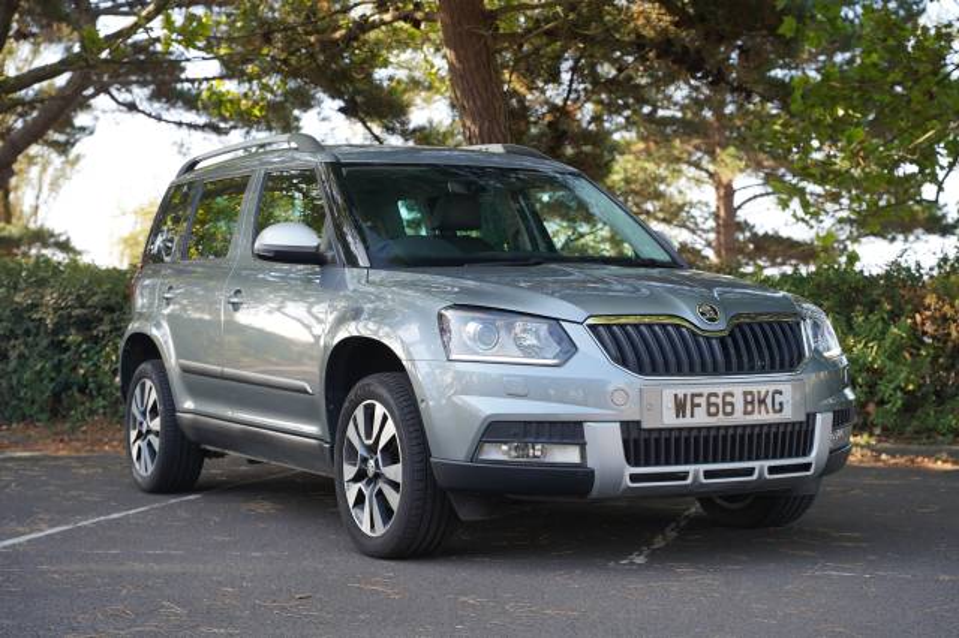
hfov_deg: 34.1
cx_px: 480
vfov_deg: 23.0
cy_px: 319
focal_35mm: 59
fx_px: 1565
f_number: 4
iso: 100
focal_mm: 58.8
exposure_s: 1/60
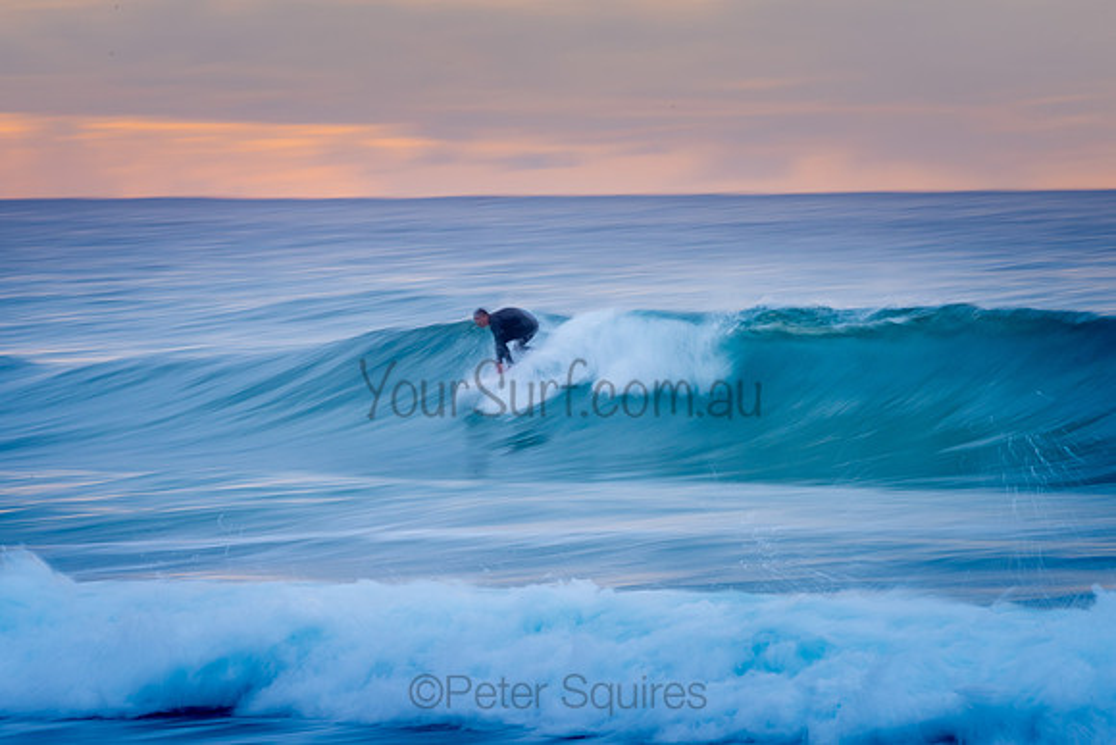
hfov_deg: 5.8
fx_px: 11026
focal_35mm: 356
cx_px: 559
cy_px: 378
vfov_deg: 3.9
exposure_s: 1/8
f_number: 22
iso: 64
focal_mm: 290
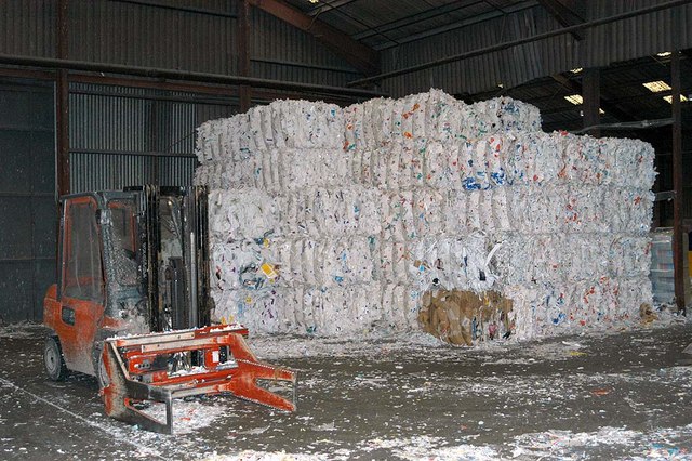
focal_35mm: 42
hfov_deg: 46.4
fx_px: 807
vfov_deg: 31.9
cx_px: 346
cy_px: 230
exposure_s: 1/180
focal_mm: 28
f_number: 3.5
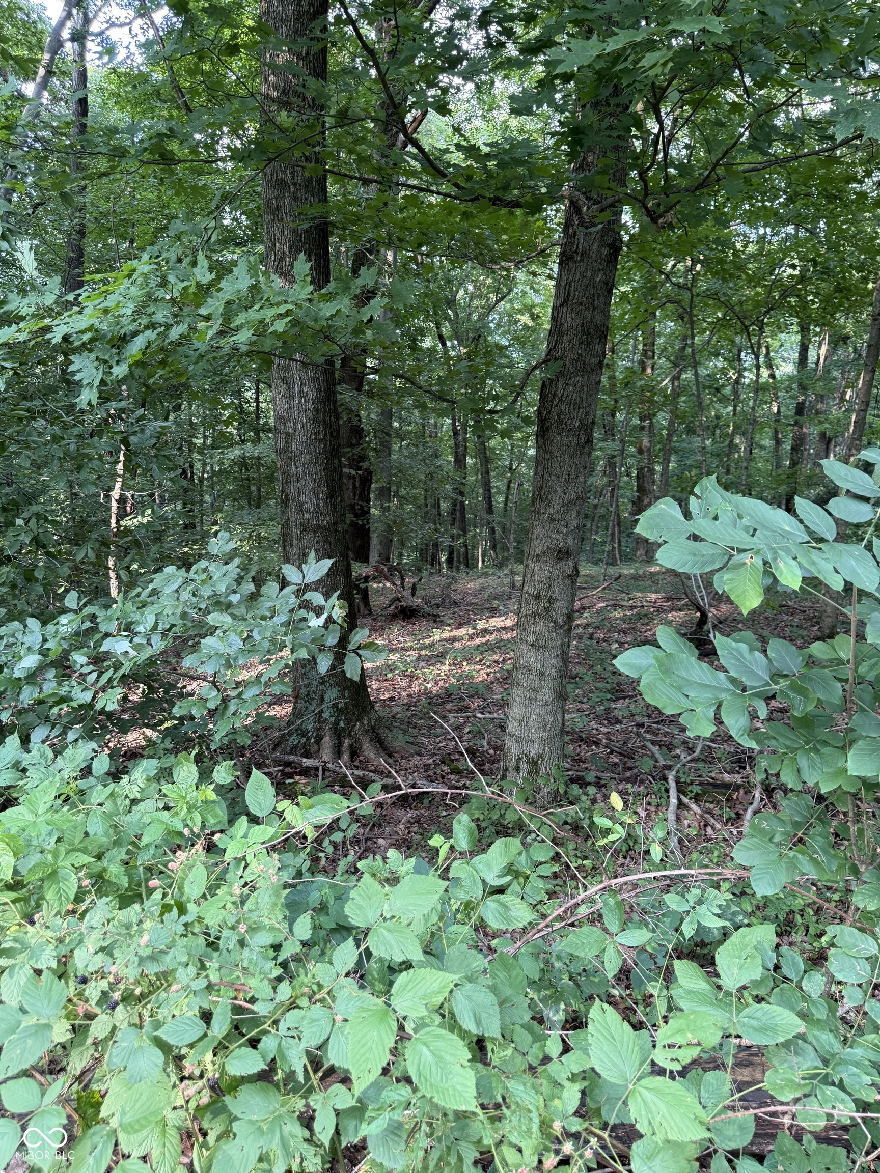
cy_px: 586
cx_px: 440
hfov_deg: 56.8
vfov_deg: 71.6
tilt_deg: -11.7
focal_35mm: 24
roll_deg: -3.3
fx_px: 813
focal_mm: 6.76
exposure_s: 1/121
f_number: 1.78
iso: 200
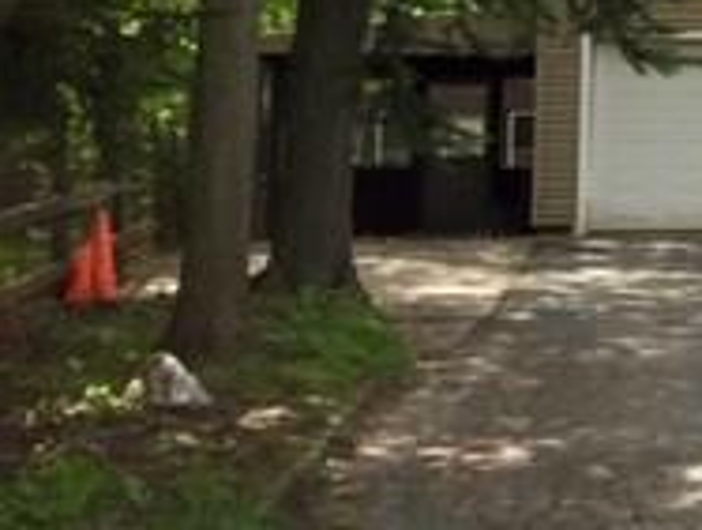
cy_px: -41
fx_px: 2012
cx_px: 1198
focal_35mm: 99
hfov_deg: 16.9
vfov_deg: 14.7
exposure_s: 1/1582
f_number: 2.2
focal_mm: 4.15
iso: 32
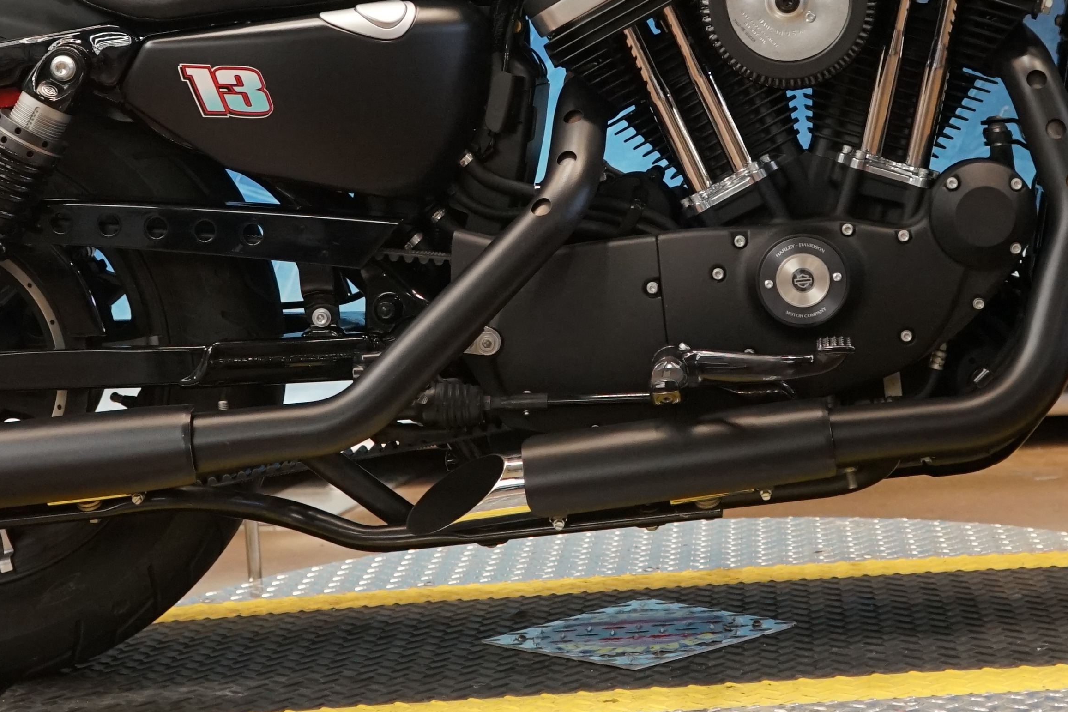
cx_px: 688
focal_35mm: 96
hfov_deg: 21.2
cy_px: 108
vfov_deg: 14.1
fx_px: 2848
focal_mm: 37
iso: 1600
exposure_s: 1/160
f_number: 4
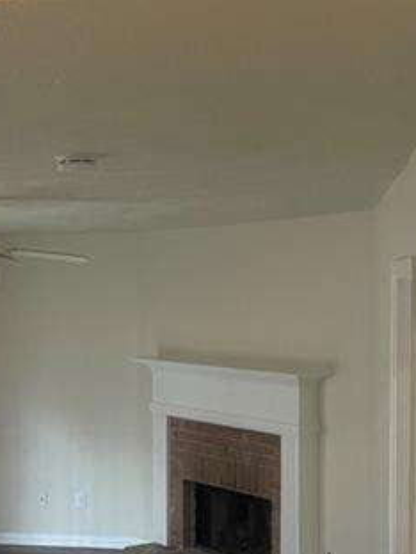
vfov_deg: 29.9
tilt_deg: -5.7
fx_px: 1025
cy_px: 396
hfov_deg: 22.8
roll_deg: +0.6
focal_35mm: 64
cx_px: 123
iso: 500
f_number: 1.6
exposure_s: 1/30
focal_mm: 4.2
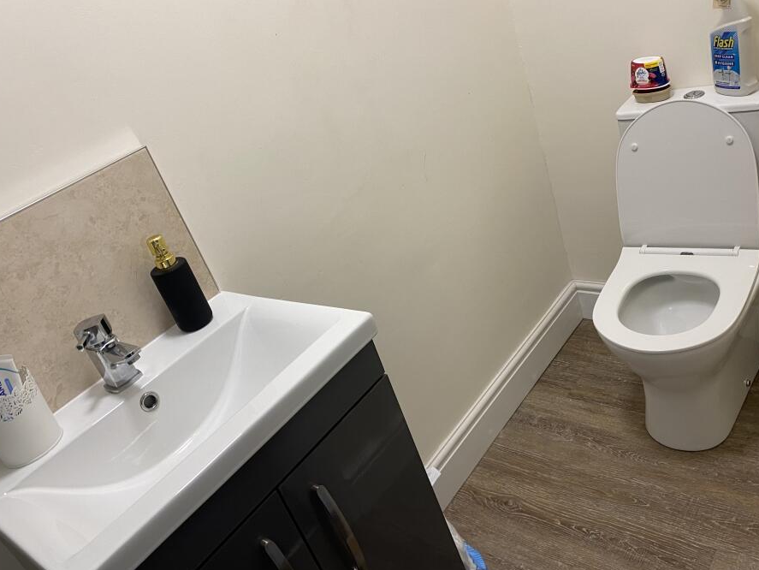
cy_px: 272
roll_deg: +19.7
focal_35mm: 30
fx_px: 658
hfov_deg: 59.9
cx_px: 412
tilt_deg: -25.5
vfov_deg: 46.8
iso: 64
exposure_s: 1/50
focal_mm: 4.25
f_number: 1.8
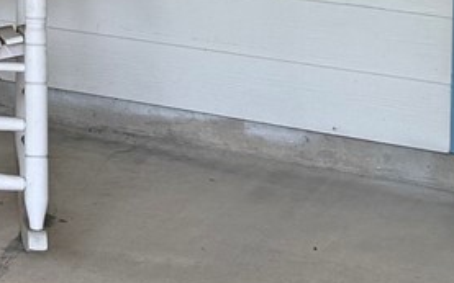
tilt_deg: -5.4
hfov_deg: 13.5
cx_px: -205
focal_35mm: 147
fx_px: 1818
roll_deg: +0.9
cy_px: -245
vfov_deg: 8.5
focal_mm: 6.76
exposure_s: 1/255
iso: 64
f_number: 1.78
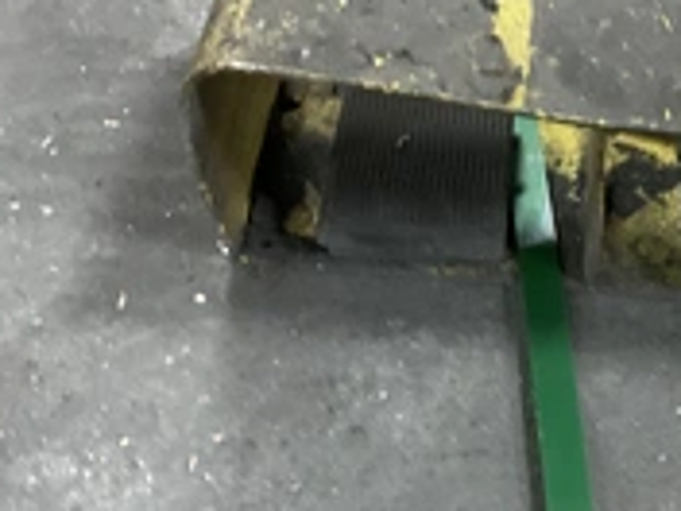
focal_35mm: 66
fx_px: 1298
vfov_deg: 22.3
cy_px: 240
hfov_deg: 28.8
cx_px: 530
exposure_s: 1/40
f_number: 1.8
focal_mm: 3
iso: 250
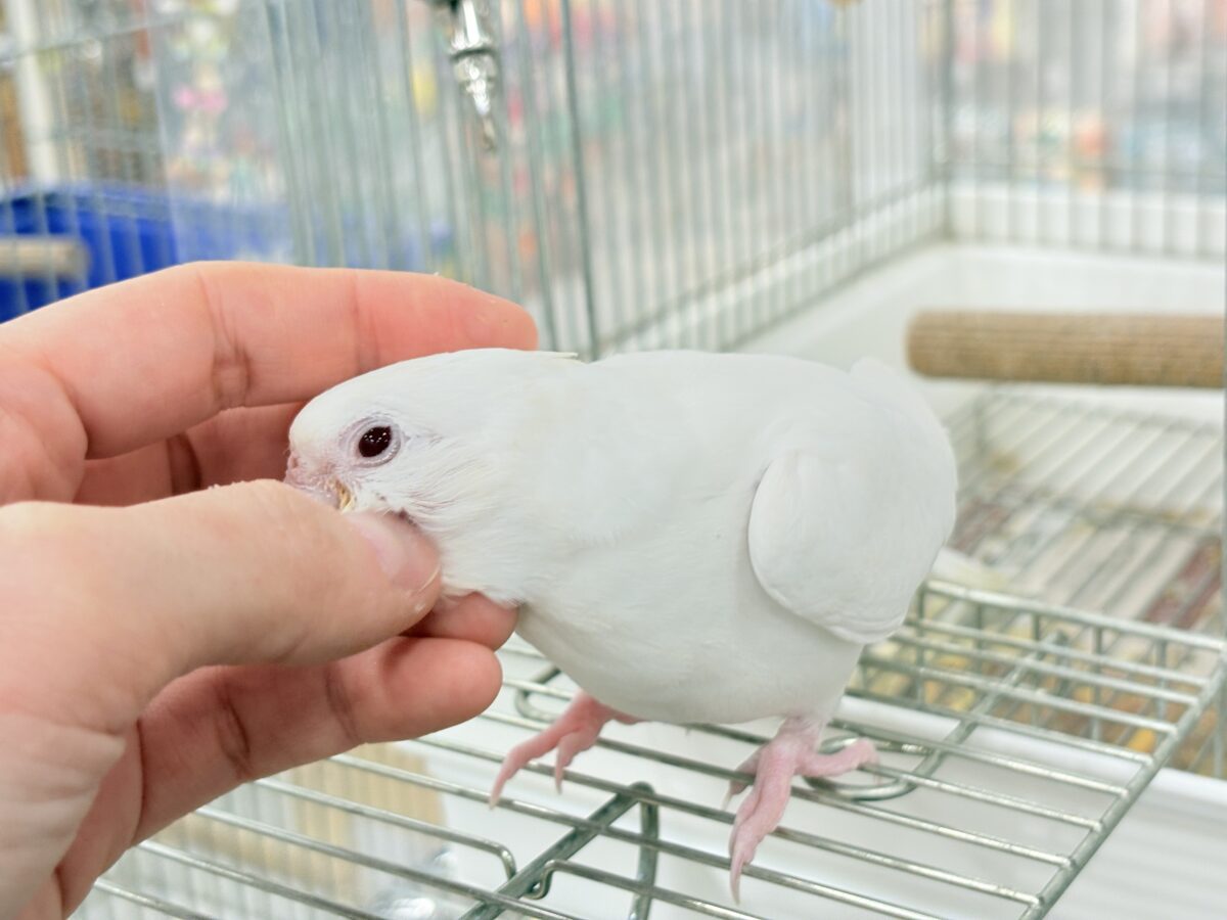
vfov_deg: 28.0
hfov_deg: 36.8
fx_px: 1843
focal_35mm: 52
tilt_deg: -18.1
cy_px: 460
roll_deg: +2.5
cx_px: 614
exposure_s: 1/50
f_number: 1.6
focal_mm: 5.96
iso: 40
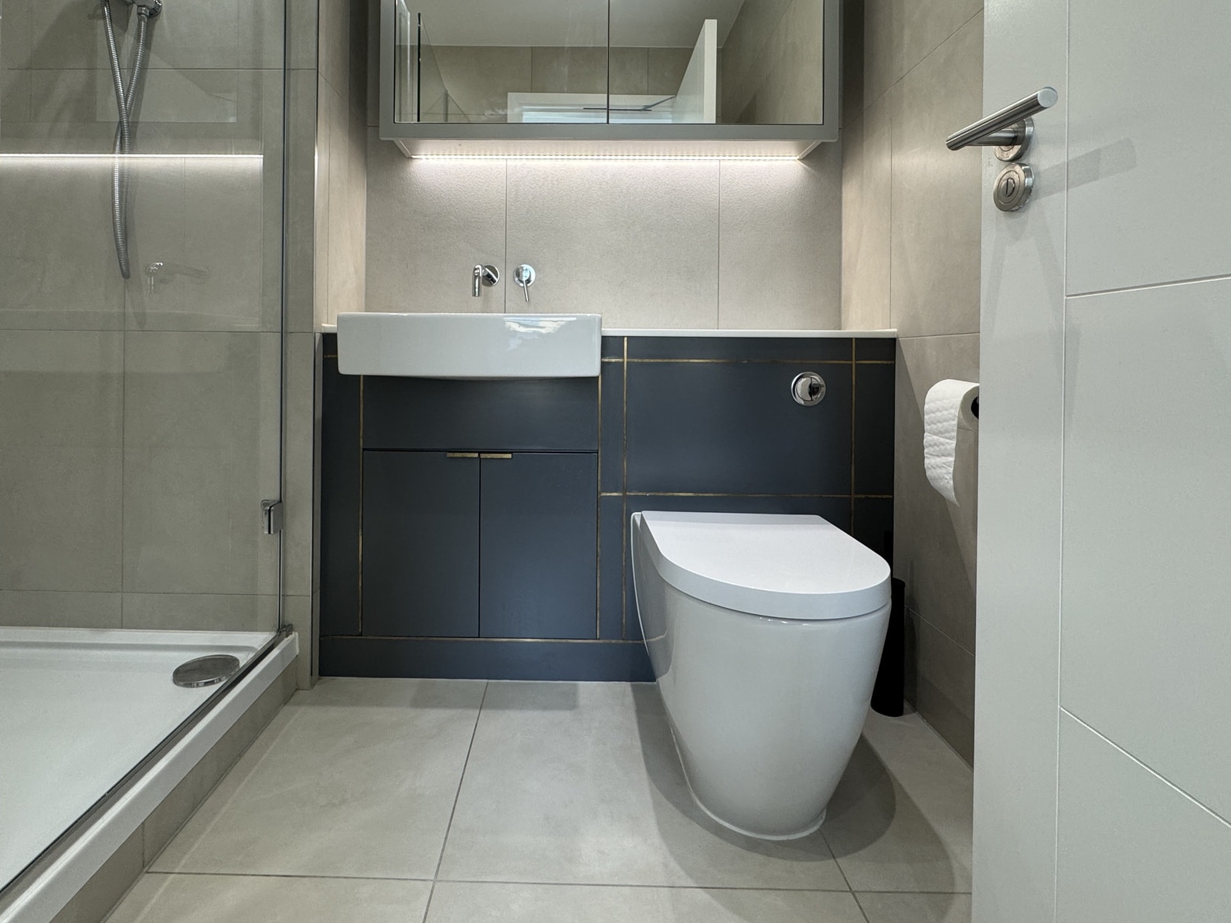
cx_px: 563
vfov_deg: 70.7
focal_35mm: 18
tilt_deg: +0.3
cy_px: 360
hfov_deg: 87.6
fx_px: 640
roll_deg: -0.2
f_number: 2.2
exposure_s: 1/100
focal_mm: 2.22
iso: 125
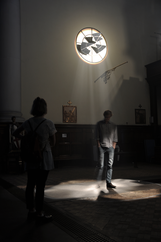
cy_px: 121
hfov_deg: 34.1
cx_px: 80
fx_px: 262
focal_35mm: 39
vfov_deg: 49.6
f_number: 4
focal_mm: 26
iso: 100
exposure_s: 1/3
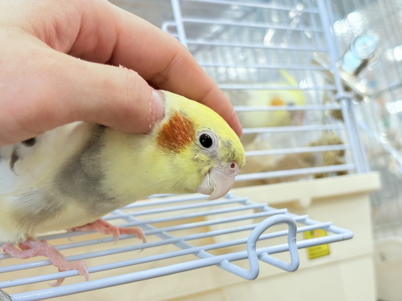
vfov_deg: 28.0
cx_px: 201
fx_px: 604
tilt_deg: +10.4
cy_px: 150
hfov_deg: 36.8
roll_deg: +11.6
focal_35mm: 52
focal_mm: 5.96
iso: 64
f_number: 1.6
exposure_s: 1/50
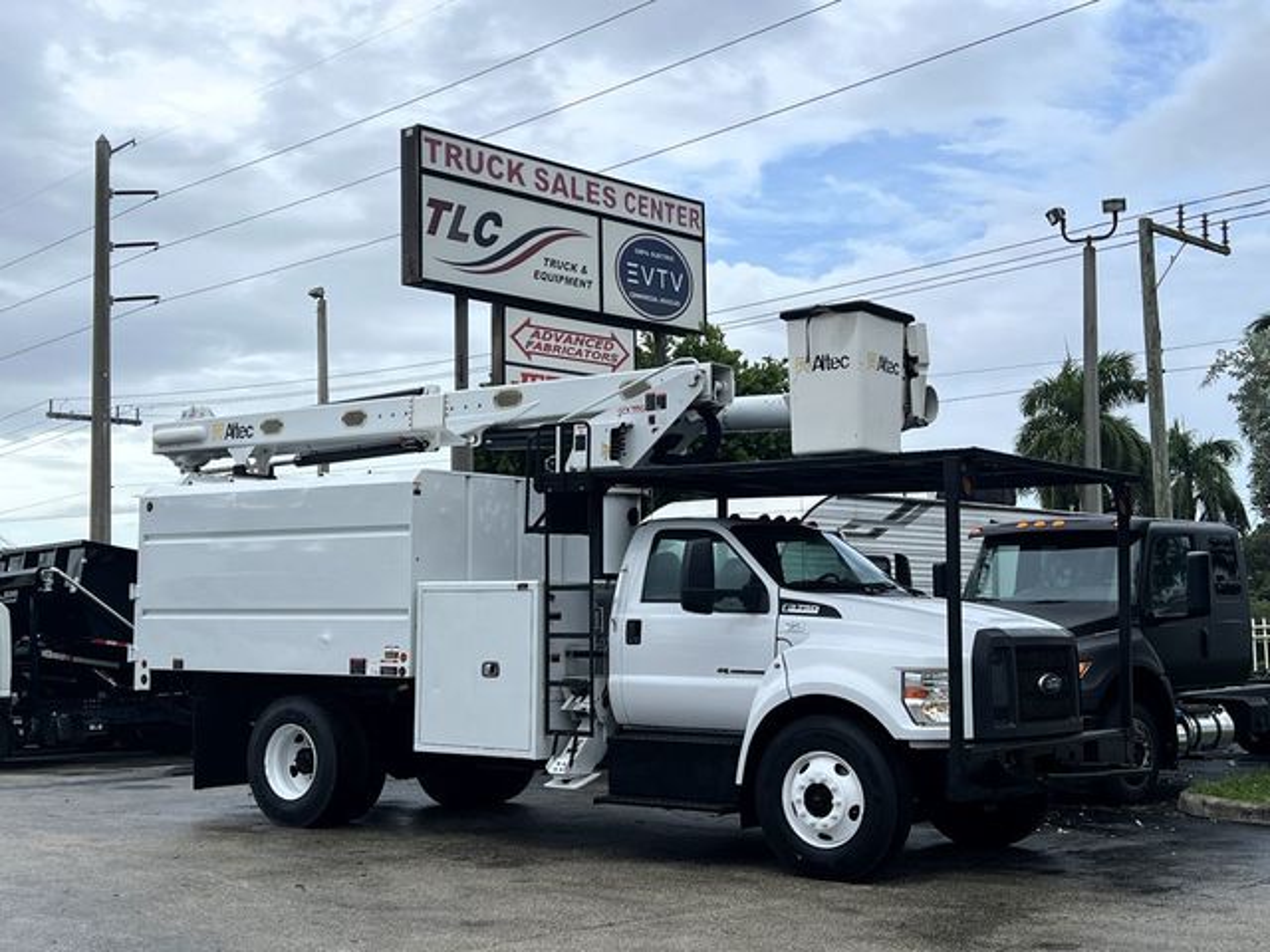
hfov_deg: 40.4
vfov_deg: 30.9
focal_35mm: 47
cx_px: 635
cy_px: 476
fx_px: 1724
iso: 50
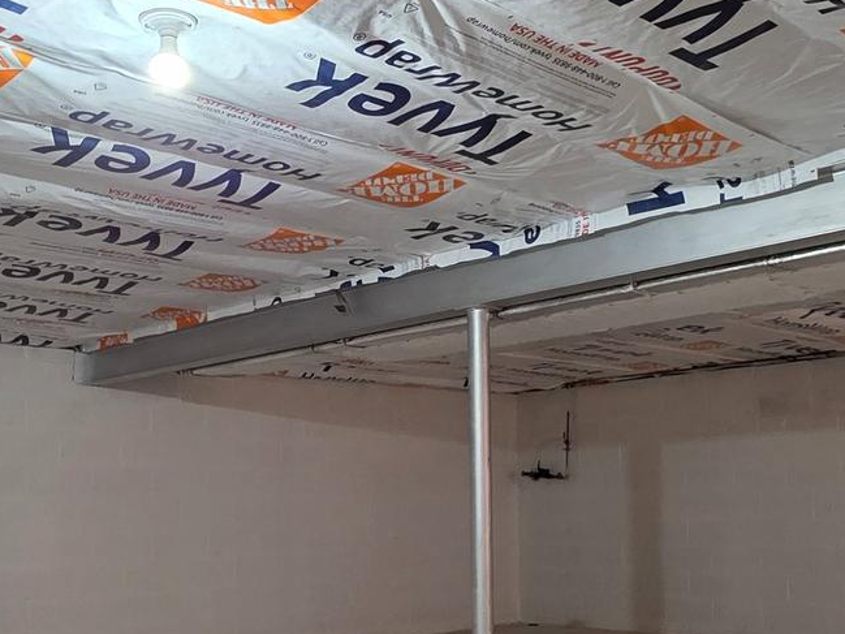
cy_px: 504
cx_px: 450
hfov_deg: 45.7
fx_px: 1001
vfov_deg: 34.1
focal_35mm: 41
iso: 500
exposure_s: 1/60
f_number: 1.9
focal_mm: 2.2
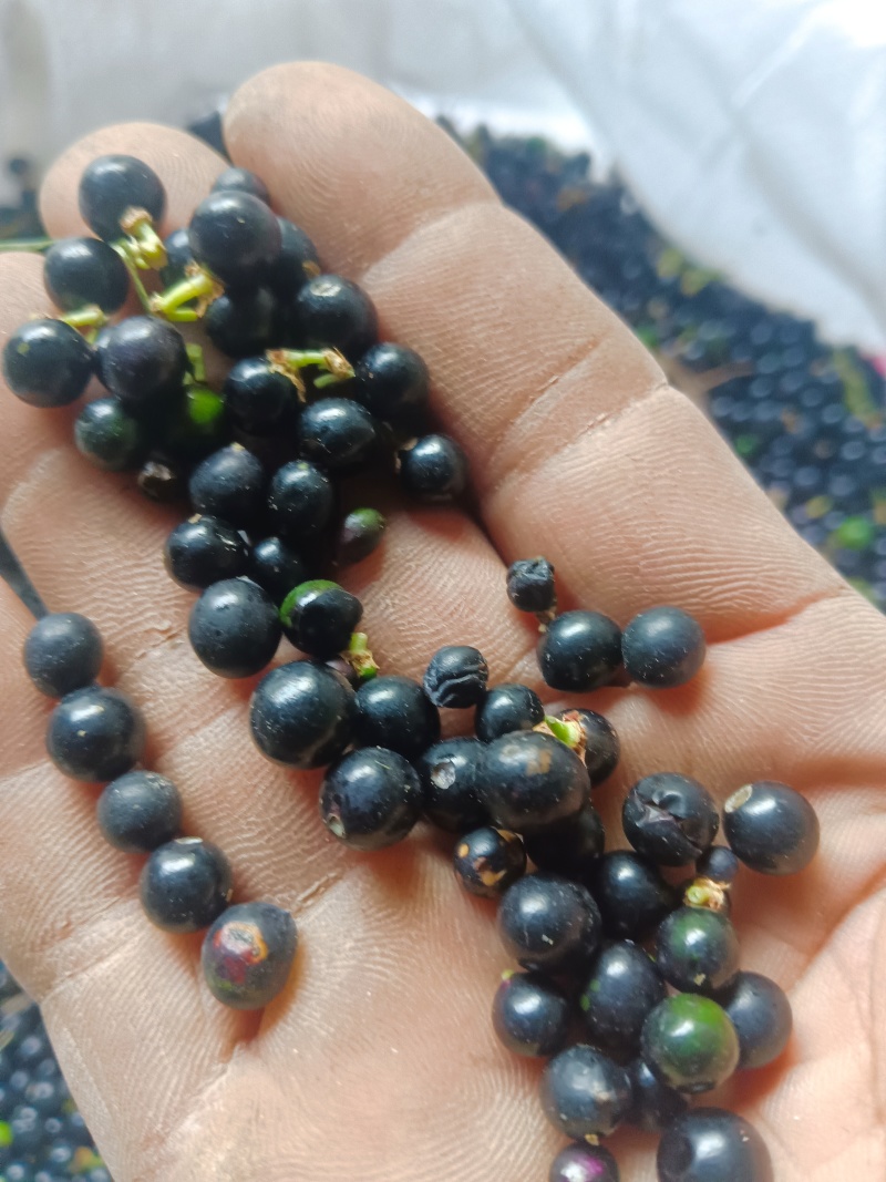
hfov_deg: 53.1
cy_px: 591
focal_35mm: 26
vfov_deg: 67.3
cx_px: 443
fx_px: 887
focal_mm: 4.05
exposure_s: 1/25
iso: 1220
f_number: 1.8
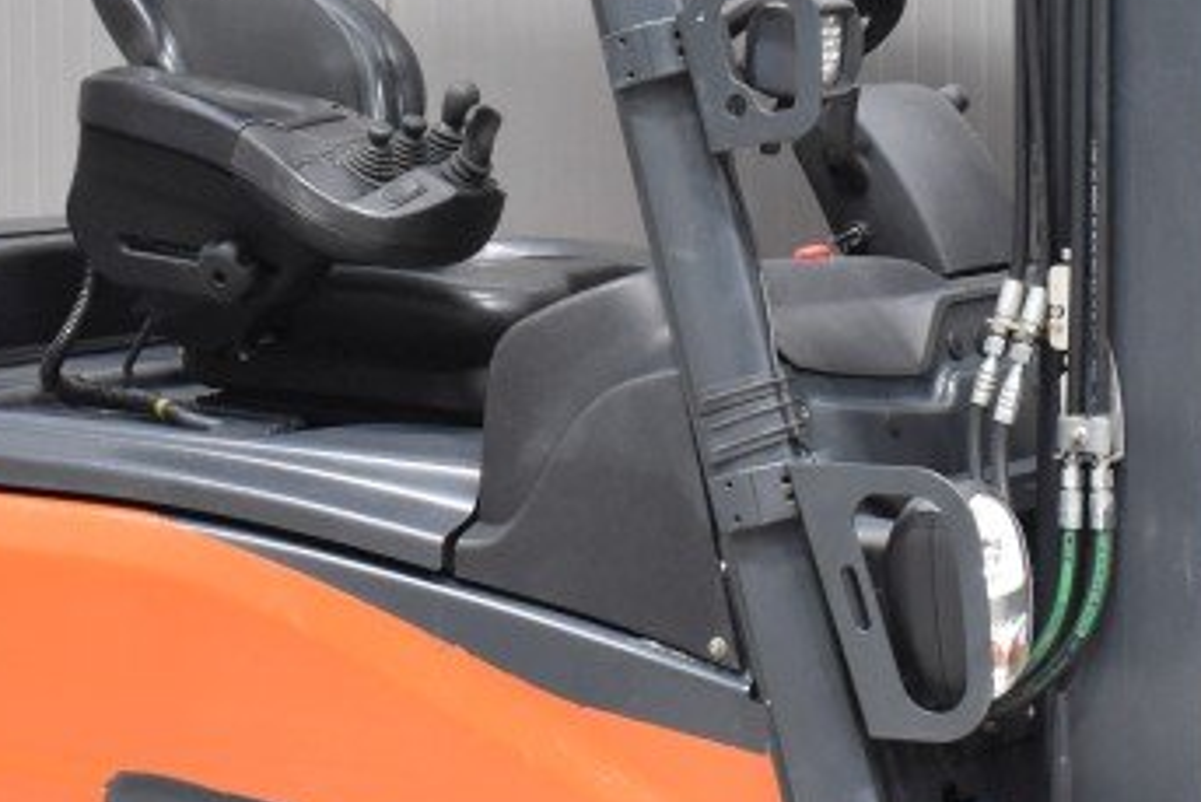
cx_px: 707
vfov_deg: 10.9
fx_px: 4205
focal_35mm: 126
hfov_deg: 16.2
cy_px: 224
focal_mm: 24
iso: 1600
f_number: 5
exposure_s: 1/20
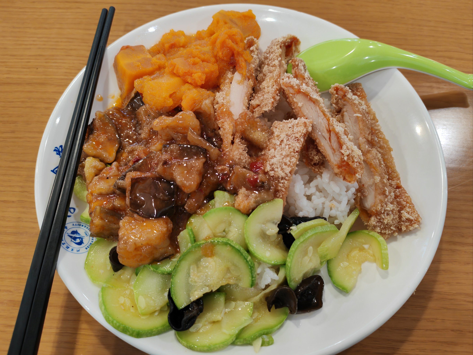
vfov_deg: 51.4
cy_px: 178
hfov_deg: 65.3
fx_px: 369
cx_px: 236
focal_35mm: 27
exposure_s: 1/50
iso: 1000
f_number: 1.9
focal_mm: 6.12
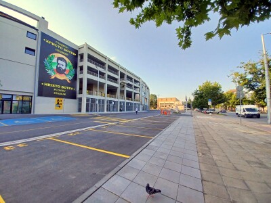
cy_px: 102
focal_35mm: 13
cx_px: 136
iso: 40
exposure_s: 1/509
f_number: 2.2
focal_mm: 1.42
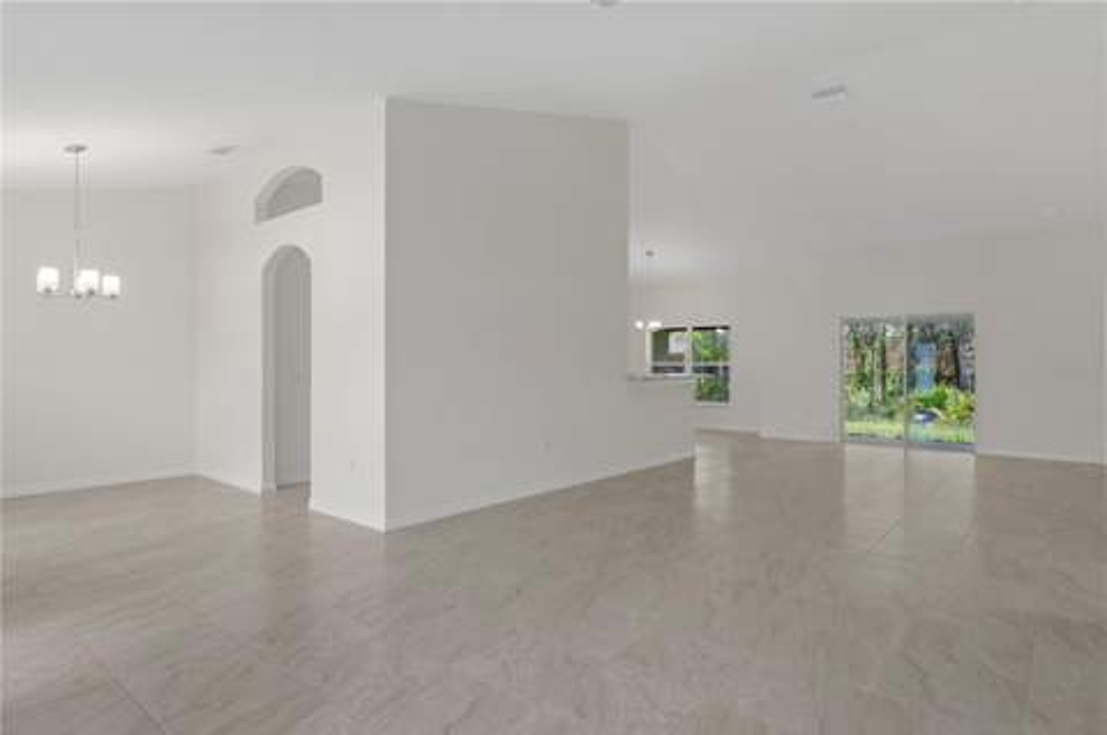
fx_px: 599
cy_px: 368
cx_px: 554
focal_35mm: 20
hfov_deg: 85.5
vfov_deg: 63.1
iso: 320
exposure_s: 1/6
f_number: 8
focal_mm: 13
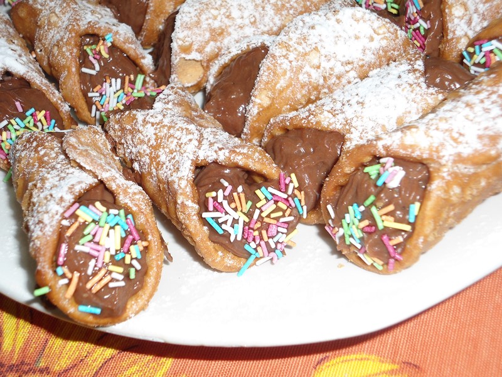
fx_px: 638
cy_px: 188
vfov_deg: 32.9
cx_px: 251
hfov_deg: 42.9
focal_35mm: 44
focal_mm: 7.9
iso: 80
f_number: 3.5
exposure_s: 1/50
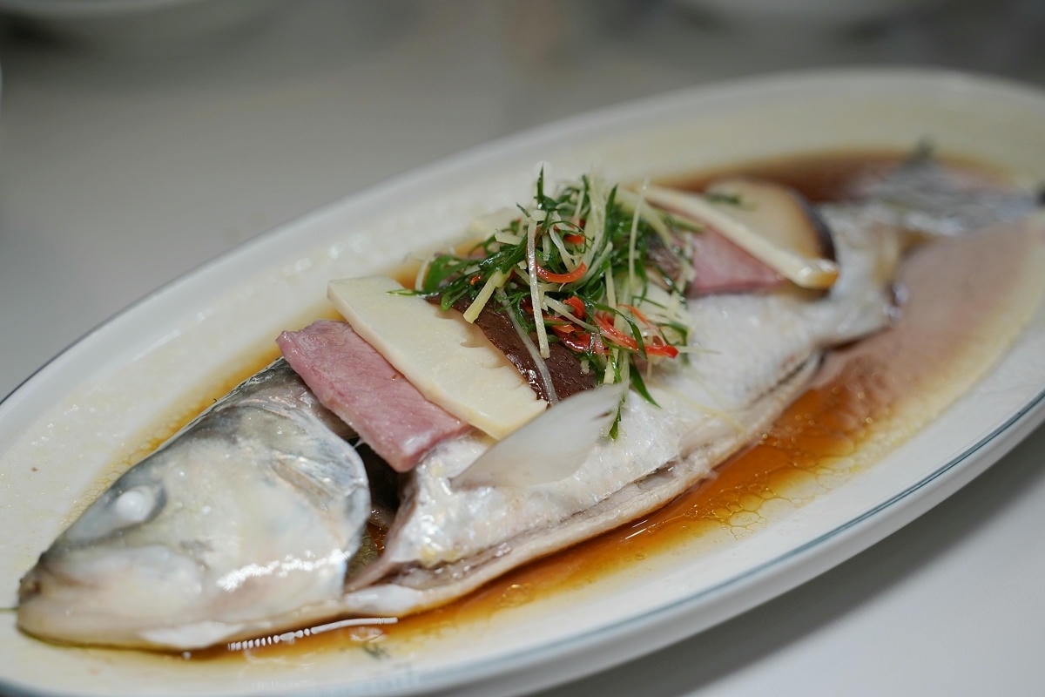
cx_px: 522
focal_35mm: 50
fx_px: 1451
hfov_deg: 39.6
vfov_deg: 27.0
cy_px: 348
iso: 320
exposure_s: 1/160
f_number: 4
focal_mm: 50
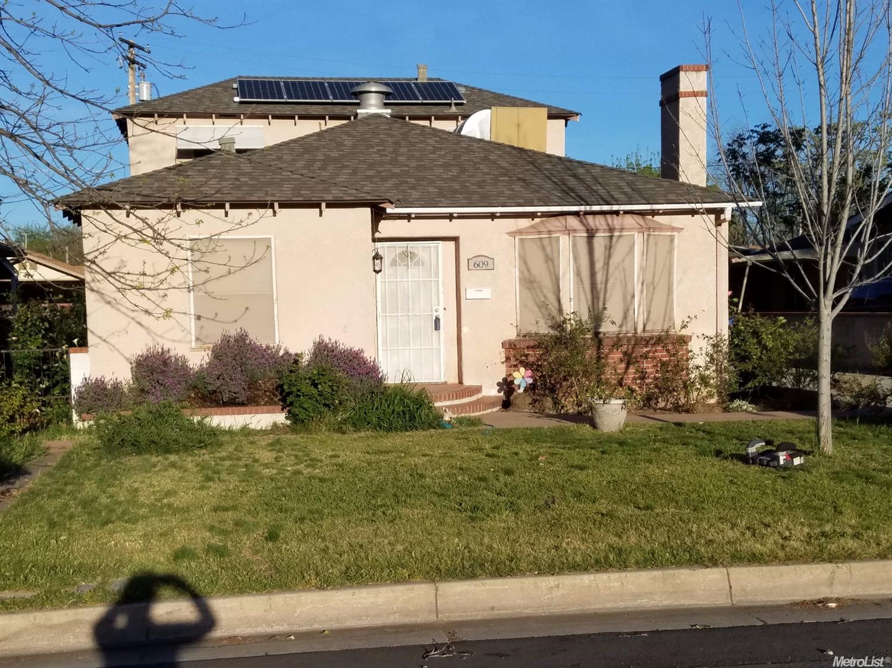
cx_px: 446
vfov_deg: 53.0
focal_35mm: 26
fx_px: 670
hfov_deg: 67.3
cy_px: 334
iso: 50
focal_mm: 4.2
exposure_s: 1/3528
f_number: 1.7
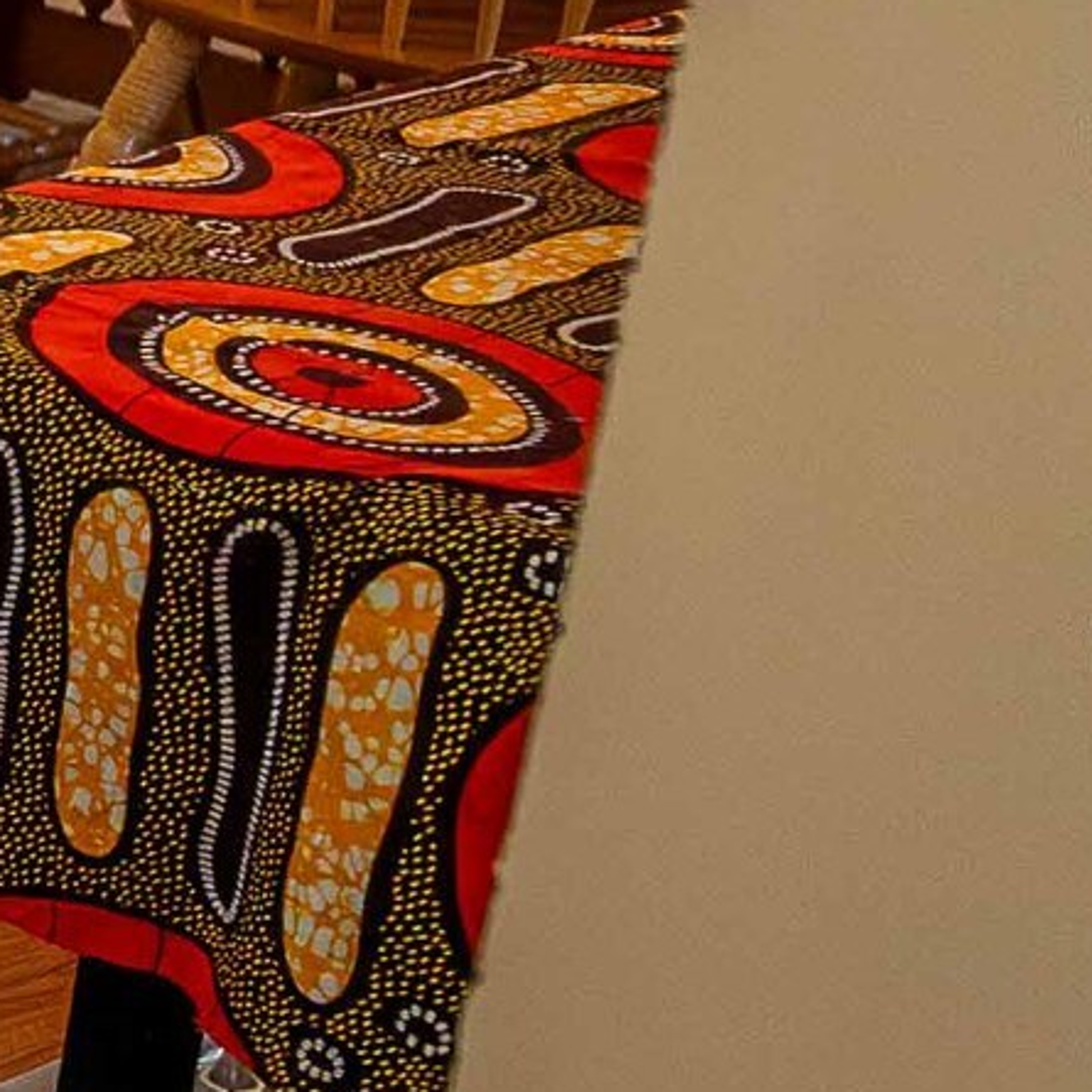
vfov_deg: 17.7
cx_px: -2655
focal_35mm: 94
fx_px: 3355
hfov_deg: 9.8
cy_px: -167
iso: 4000
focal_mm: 16
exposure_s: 1/250
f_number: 5
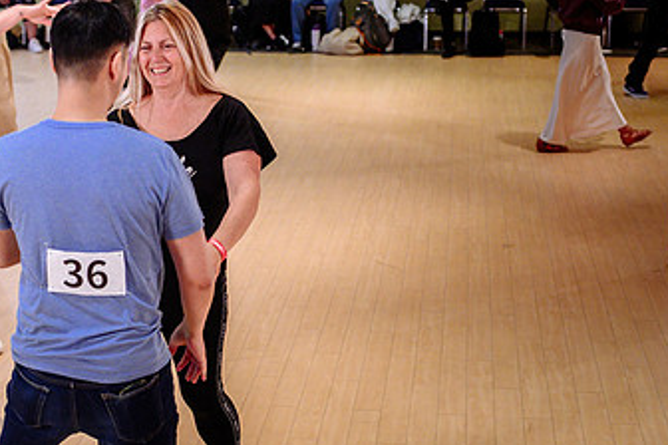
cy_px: 255
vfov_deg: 18.2
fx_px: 1392
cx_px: 191
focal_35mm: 75
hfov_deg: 26.7
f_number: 2
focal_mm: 28
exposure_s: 1/320
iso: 1250
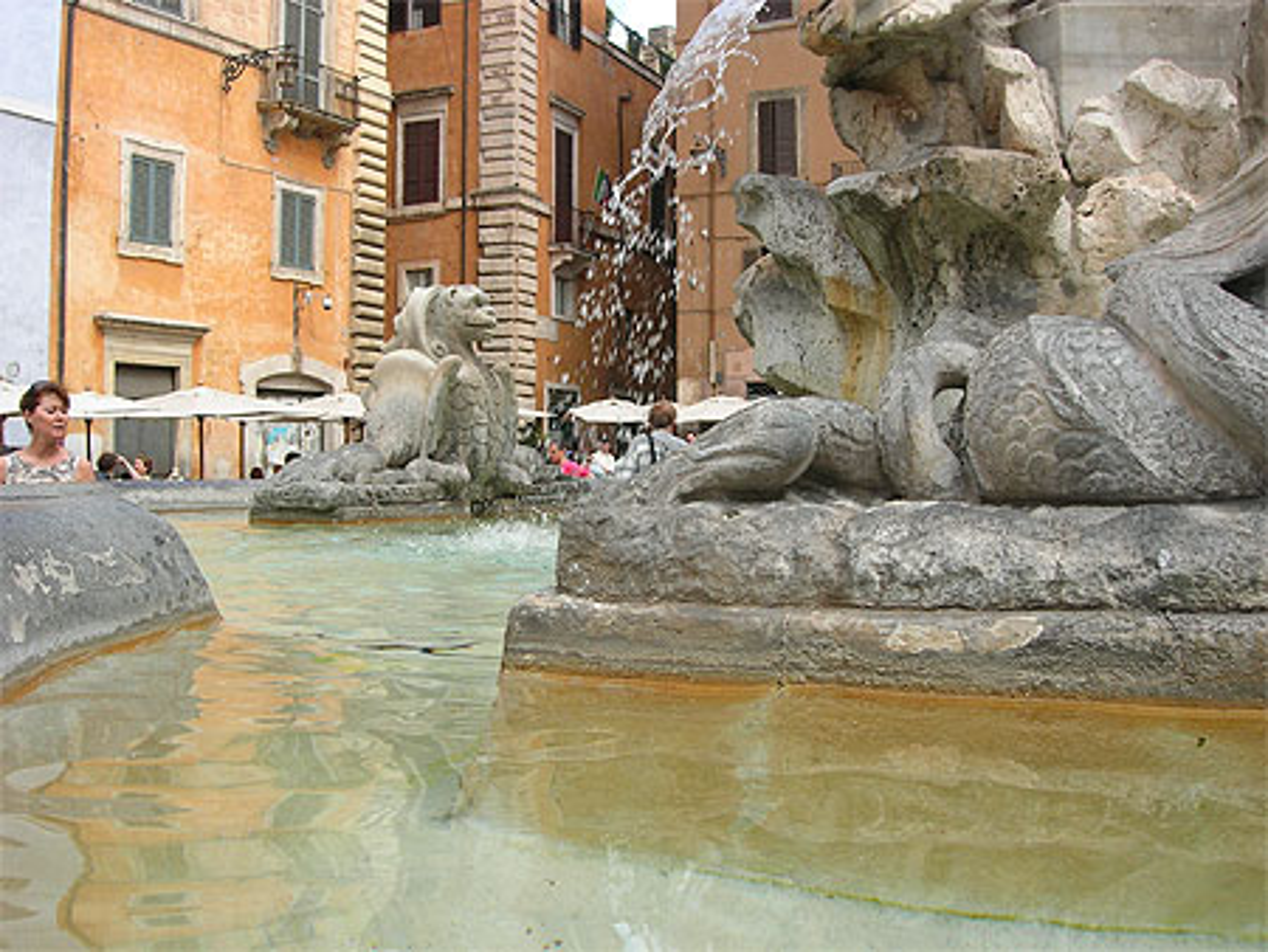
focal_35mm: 38
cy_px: 476
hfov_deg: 49.0
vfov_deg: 37.8
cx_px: 634
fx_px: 1393
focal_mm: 7.8
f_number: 4.8
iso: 100
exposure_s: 1/268
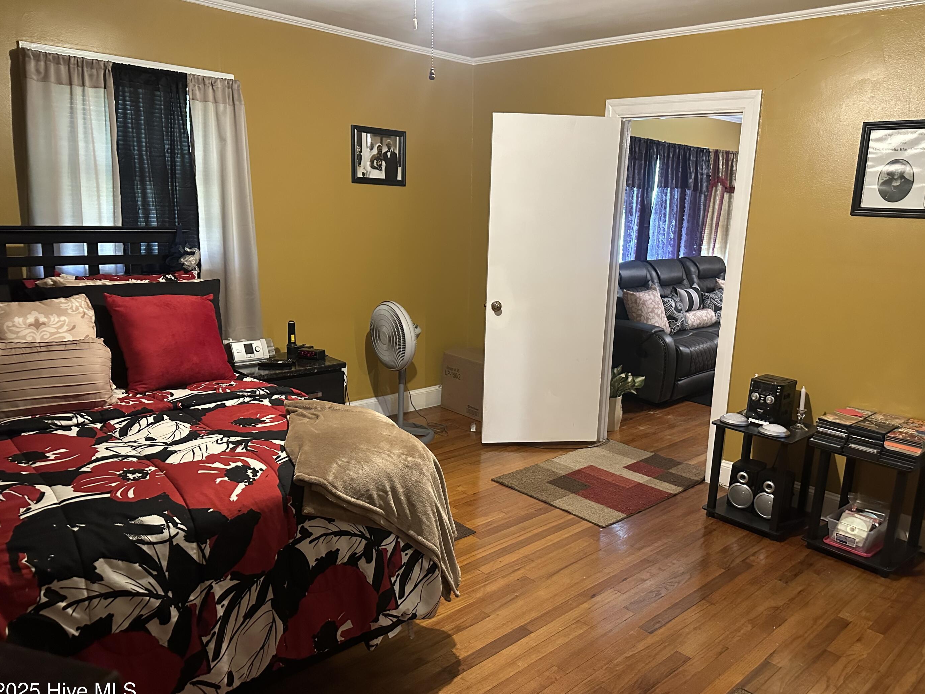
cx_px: 477
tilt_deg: -12.0
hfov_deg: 67.3
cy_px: 349
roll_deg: -2.9
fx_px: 695
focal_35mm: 26
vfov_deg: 53.1
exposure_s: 1/60
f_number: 1.78
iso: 800
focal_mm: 6.86
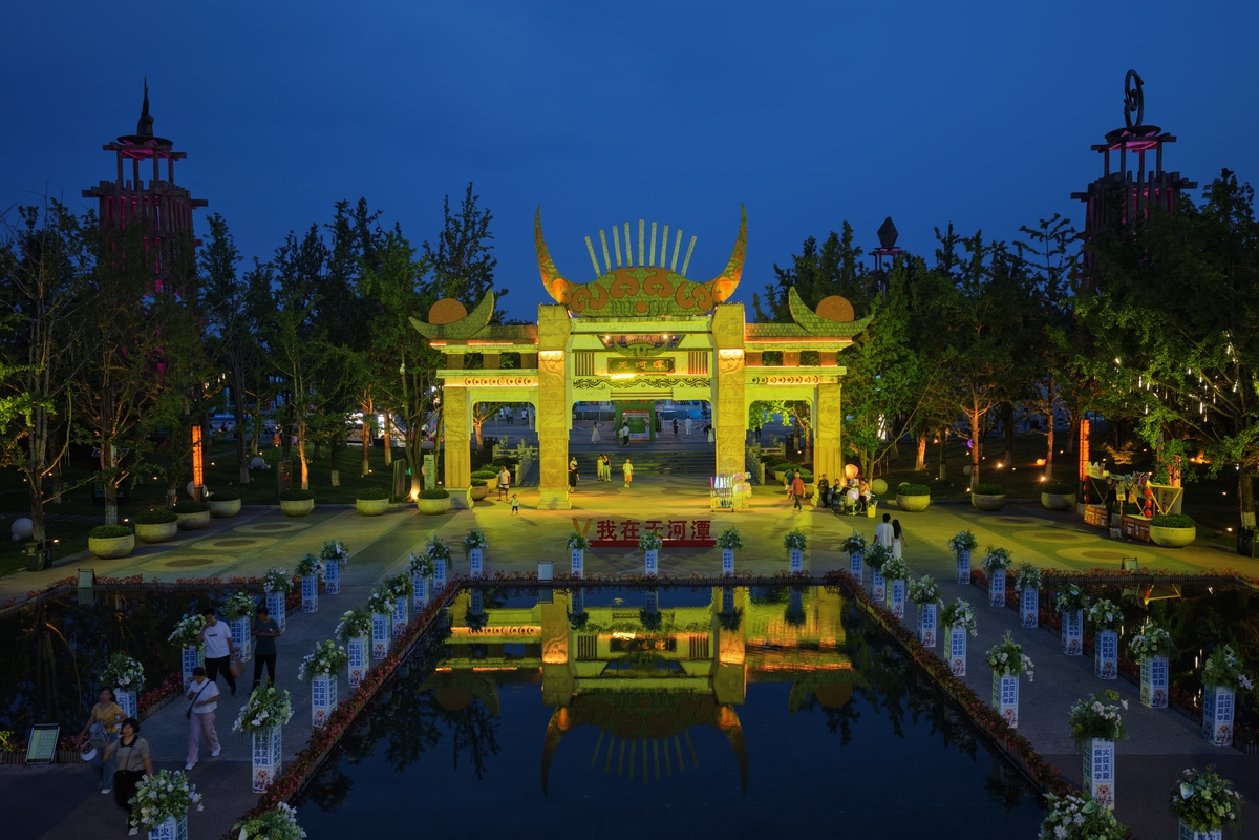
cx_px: 630
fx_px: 979
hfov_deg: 65.5
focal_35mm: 28
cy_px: 420
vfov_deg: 46.4
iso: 400
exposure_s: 1/15
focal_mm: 14.45
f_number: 2
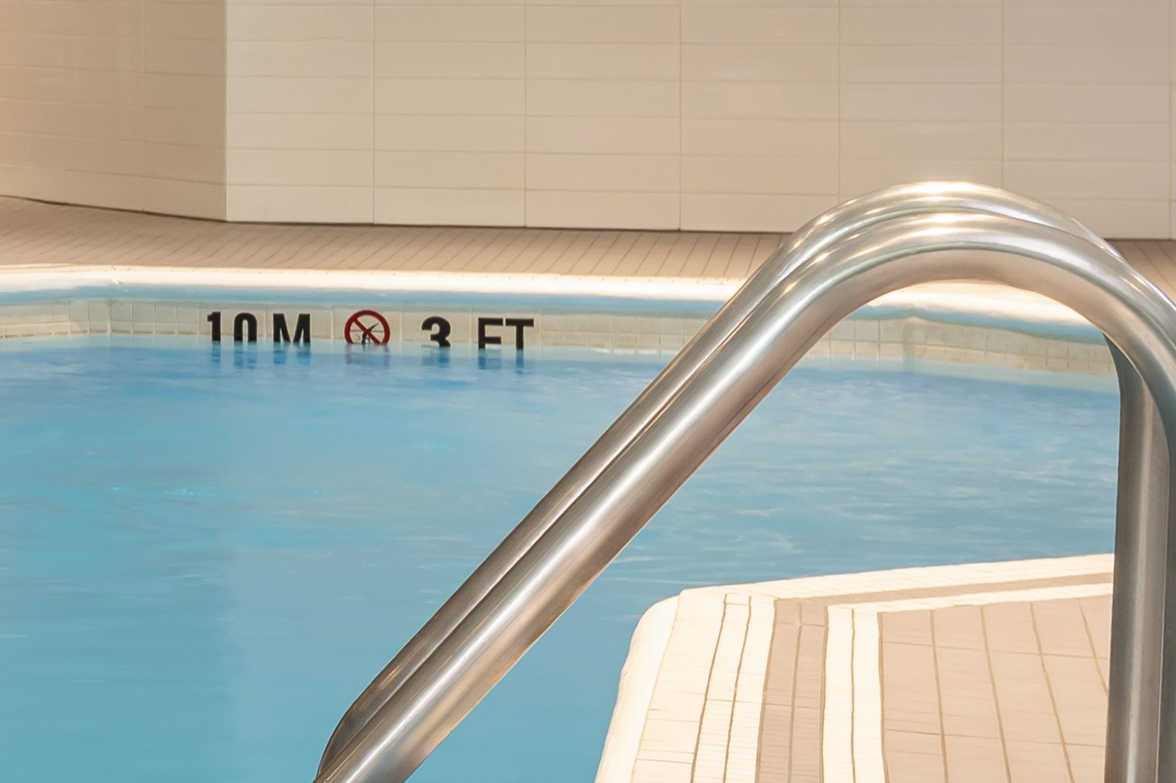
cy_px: 346
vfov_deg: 12.1
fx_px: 3689
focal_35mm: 113
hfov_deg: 16.2
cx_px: -691
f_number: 11
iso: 200
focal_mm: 29
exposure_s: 1/2.5
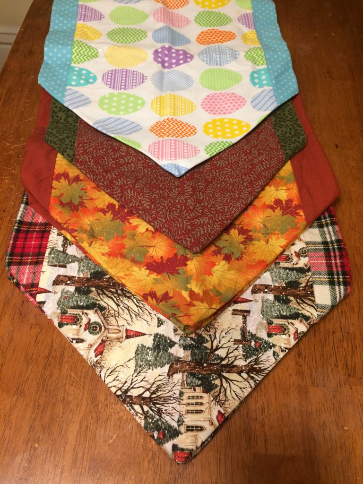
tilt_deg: -58.4
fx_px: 405
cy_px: 242
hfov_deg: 48.2
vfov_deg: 61.7
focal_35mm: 29
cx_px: 182
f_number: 2.2
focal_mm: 4.15
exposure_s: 1/30
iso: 100
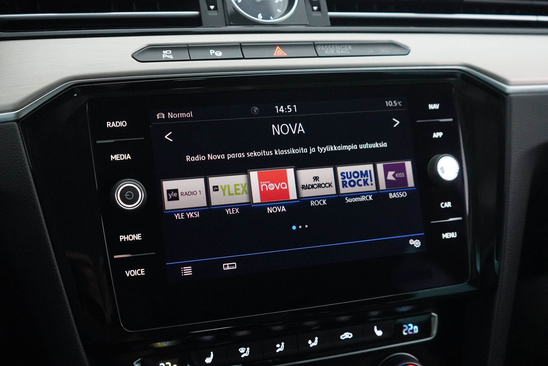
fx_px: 639
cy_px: 183
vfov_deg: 31.9
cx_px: 274
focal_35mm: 42
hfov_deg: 46.4
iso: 6400
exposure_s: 1/30
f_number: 3.5
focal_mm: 28
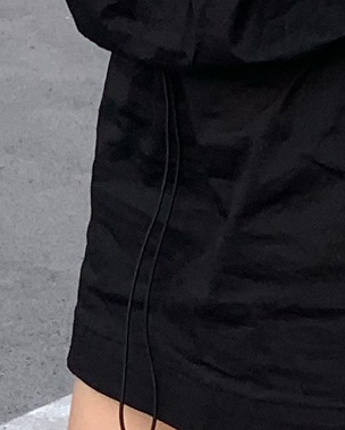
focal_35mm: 321
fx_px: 4090
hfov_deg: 4.8
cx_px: 199
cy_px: -630
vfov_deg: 5.8
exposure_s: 1/246
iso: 16
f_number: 2.4
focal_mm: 6
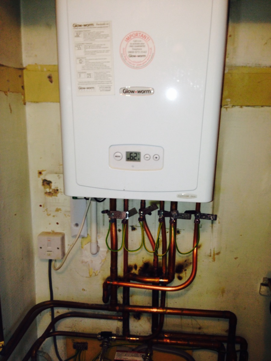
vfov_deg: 55.4
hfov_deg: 42.9
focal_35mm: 33
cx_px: 136
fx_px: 344
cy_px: 180
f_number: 2.4
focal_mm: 4.12
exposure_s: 1/20
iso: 50
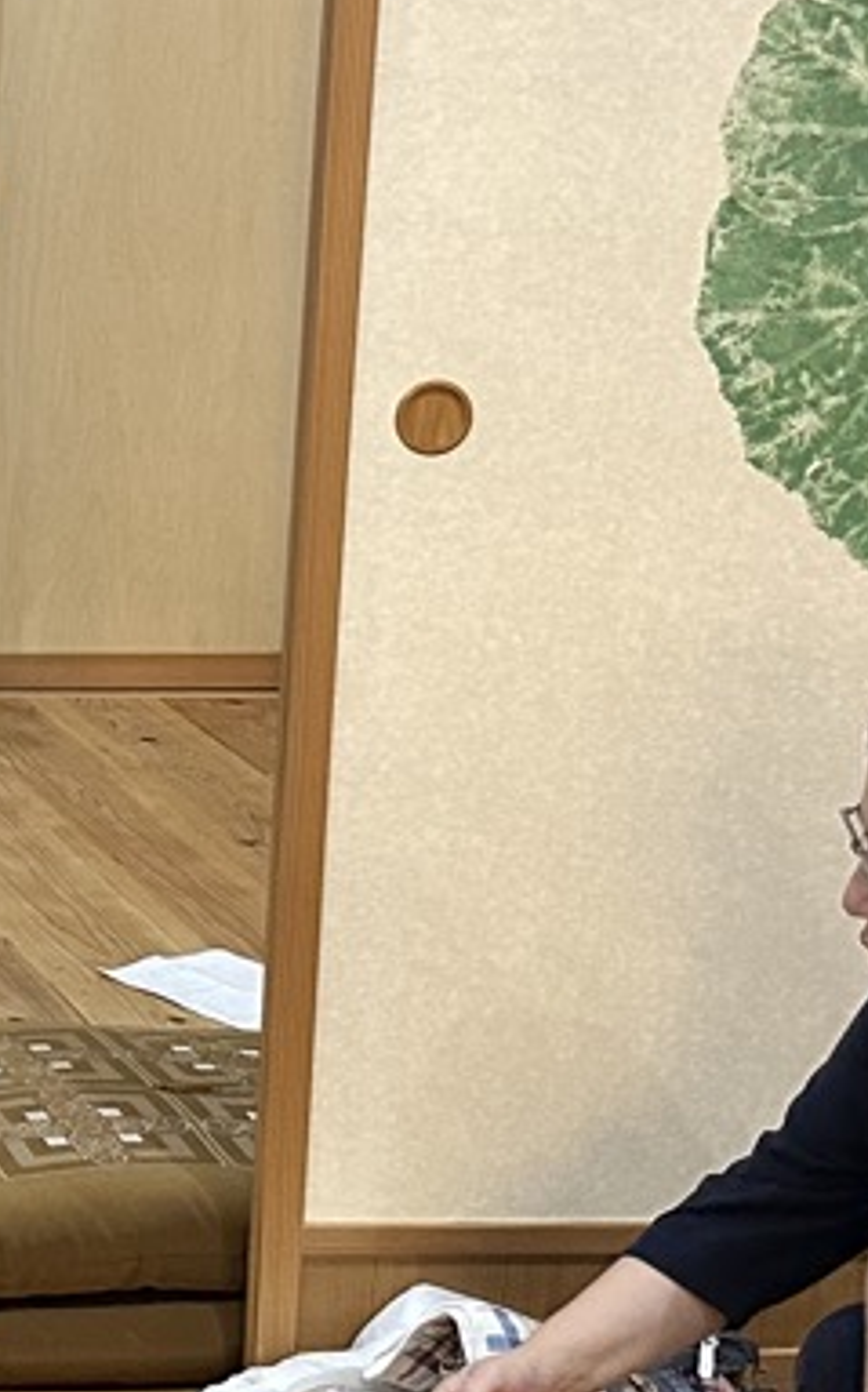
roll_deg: +0.2
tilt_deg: -10.1
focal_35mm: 93
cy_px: 454
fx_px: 3524
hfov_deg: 12.3
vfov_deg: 22.2
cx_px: -922
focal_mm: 6.86
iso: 320
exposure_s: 1/50
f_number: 1.78
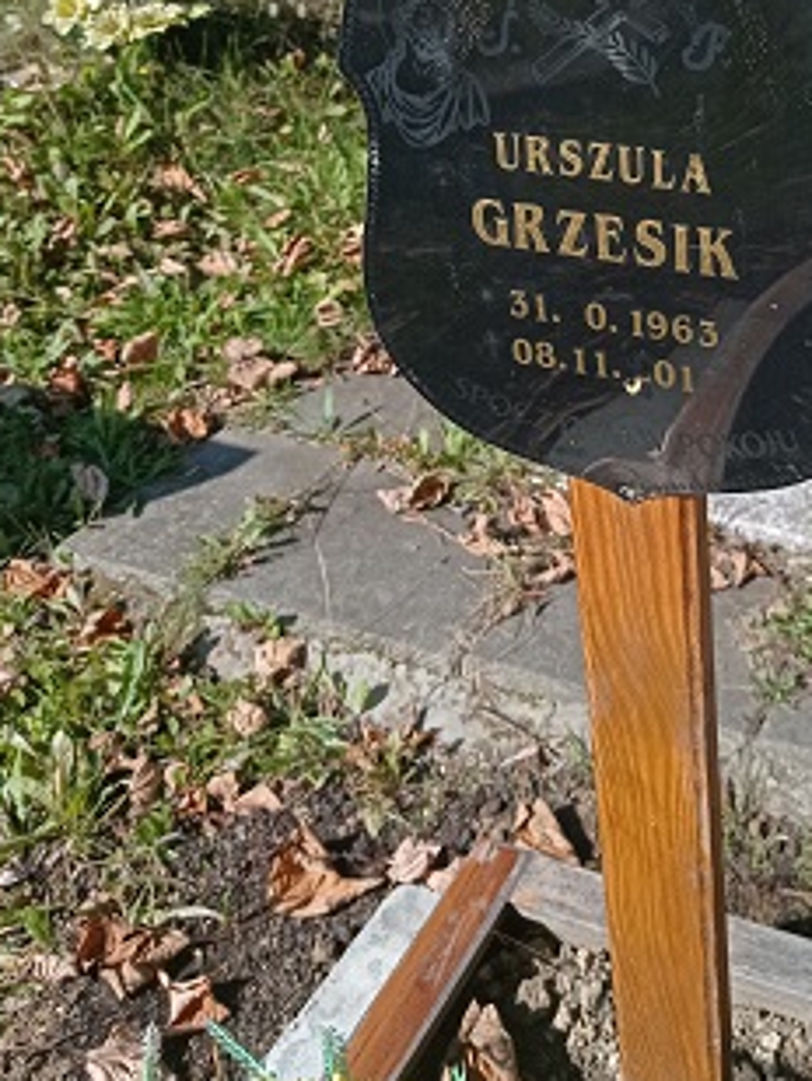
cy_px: 252
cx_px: 644
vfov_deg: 35.9
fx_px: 1625
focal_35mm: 52
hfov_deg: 27.5
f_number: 1.79
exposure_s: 1/2660
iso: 106
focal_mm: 4.74
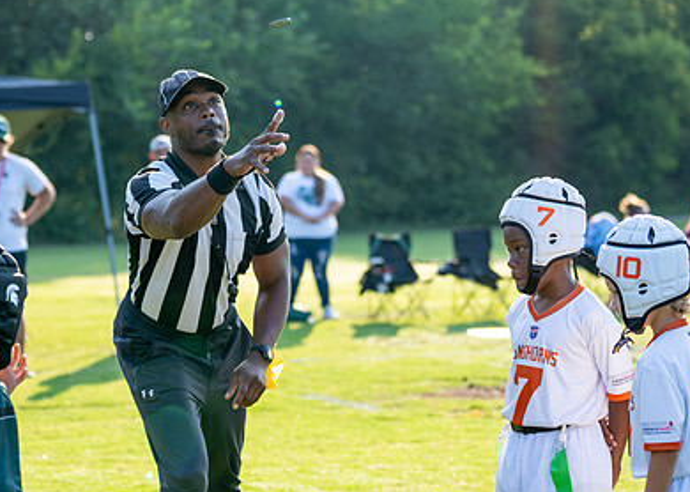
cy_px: 252
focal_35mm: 121
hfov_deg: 16.5
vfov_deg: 11.9
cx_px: 236
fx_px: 2370
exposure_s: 1/1000
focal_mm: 70
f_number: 2.8
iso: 200
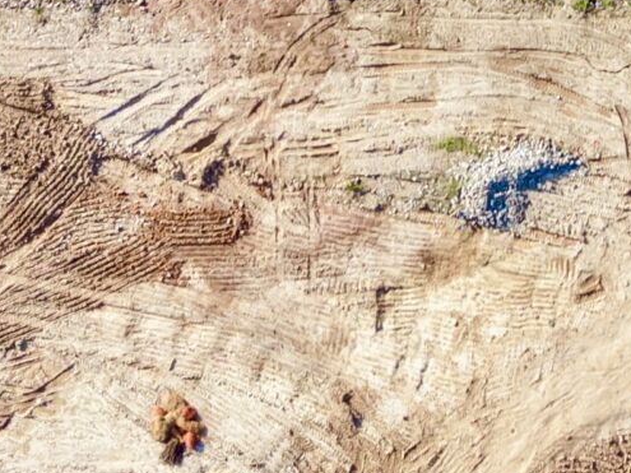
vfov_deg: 12.0
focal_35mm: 119
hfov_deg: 16.1
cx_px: 668
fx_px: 2169
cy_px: -193
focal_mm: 8.67
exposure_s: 1/800
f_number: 1.8
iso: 100
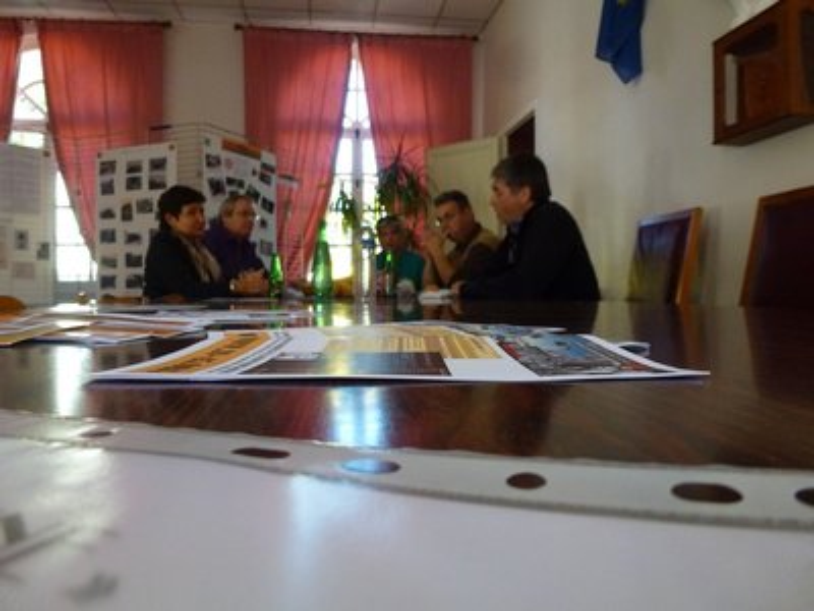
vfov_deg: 56.8
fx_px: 564
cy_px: 306
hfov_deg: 71.6
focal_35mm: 24
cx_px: 407
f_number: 3.3
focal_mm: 4.3
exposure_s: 1/60
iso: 320
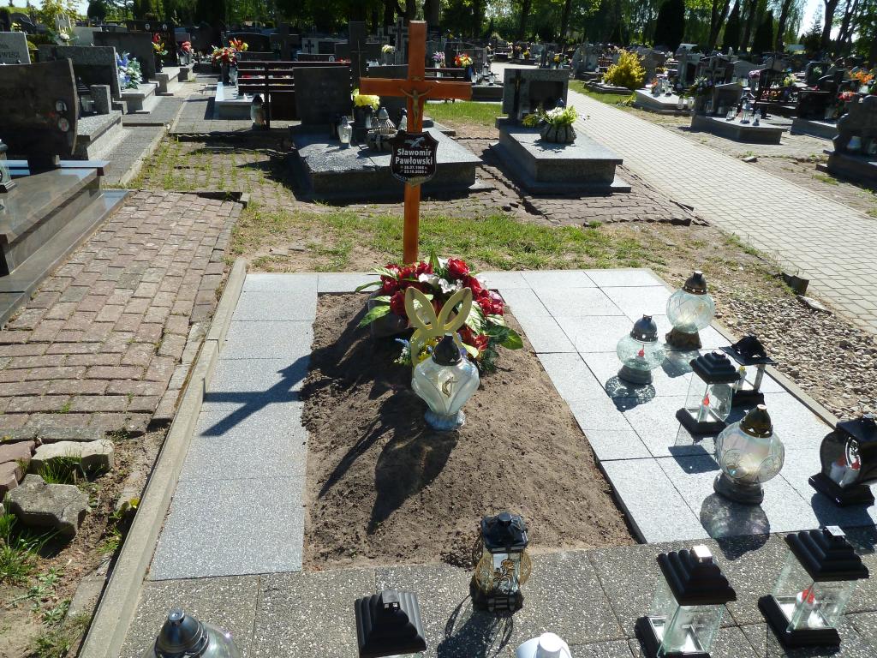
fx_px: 633
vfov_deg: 54.9
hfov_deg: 69.4
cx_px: 438
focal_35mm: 25
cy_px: 329
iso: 80
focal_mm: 4.1
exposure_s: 1/400
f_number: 4
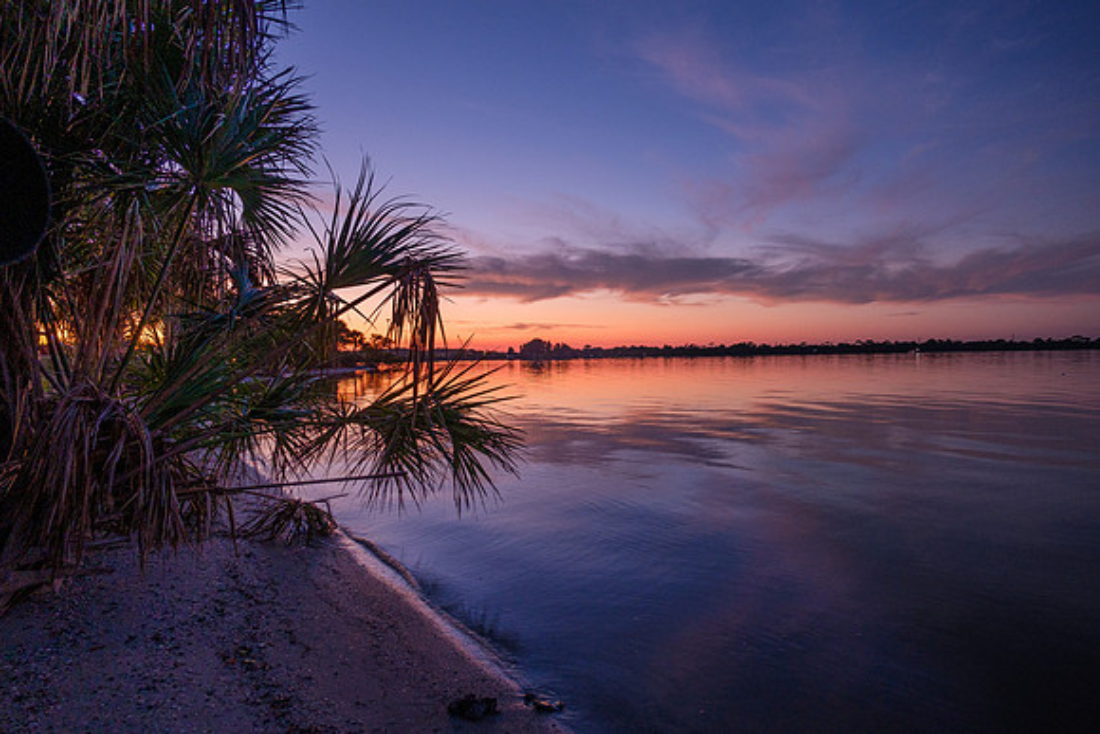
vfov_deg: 53.2
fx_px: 733
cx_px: 550
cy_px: 367
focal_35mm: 24
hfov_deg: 73.7
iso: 800
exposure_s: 1/10
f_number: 4
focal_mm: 16
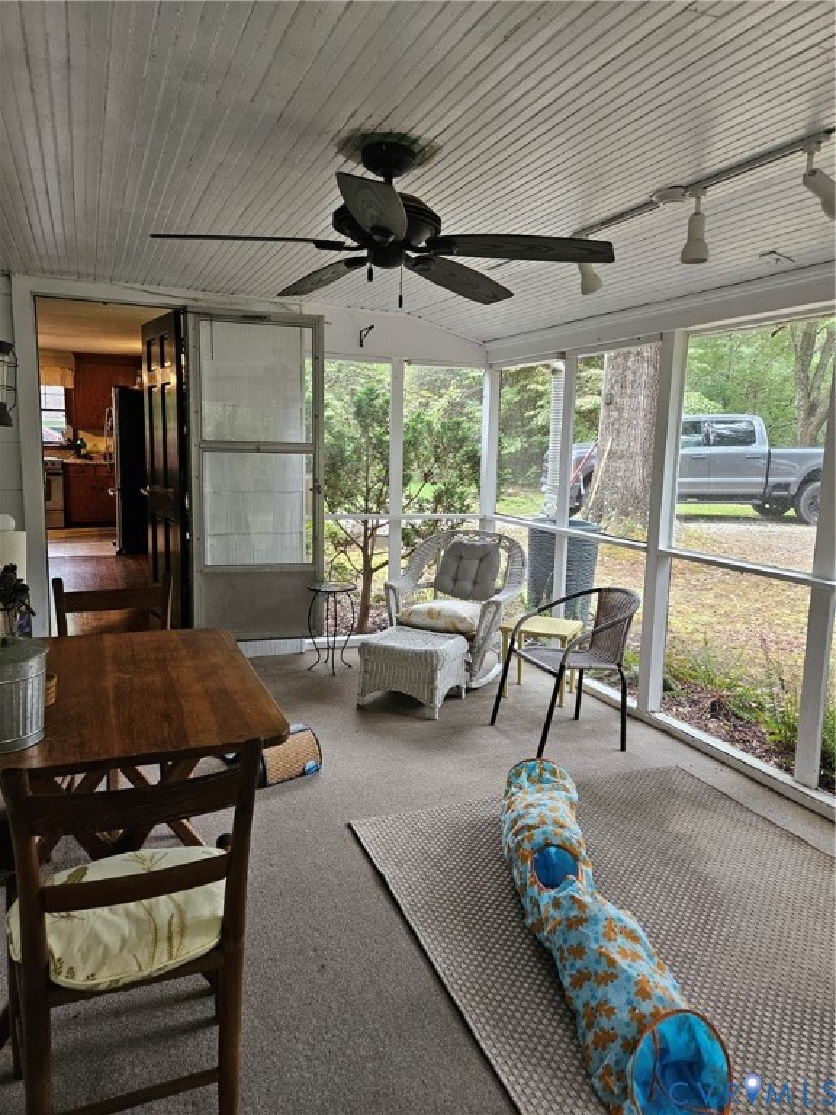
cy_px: 558
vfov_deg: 73.9
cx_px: 418
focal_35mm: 23
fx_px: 741
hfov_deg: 58.9
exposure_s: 1/120
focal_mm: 5.4
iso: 250
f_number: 1.8
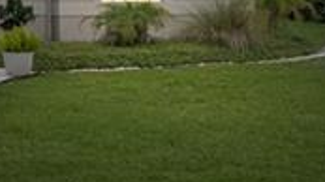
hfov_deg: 16.0
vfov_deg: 9.8
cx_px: -190
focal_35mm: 121
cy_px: -54
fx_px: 1043
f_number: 8
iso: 320
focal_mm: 13
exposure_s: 1/200
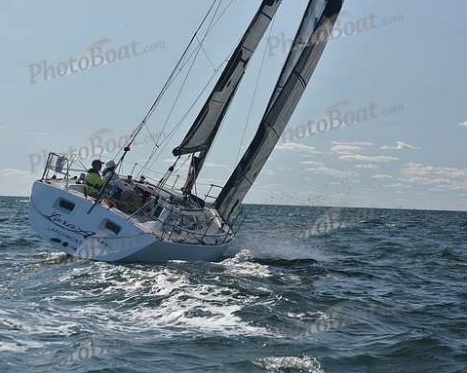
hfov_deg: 17.8
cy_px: 186
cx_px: 216
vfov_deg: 14.3
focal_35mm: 108
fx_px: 1492
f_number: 7.1
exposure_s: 1/800
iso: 250
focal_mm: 95
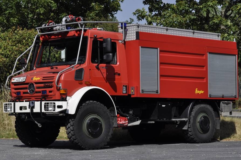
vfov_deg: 12.9
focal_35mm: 106
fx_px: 709
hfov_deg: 19.3
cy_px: 80
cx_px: 121
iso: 500
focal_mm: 70
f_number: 9
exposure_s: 1/1250
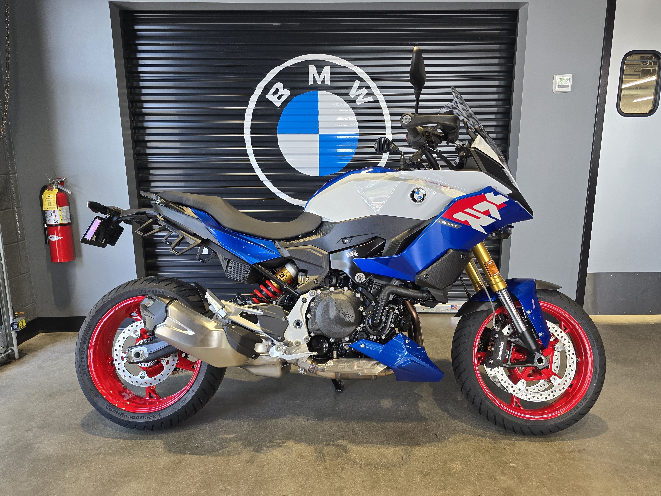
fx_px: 439
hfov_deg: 73.9
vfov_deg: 58.9
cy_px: 248
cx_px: 330
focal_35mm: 23
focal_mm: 6.3
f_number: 1.7
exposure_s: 1/120
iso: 125
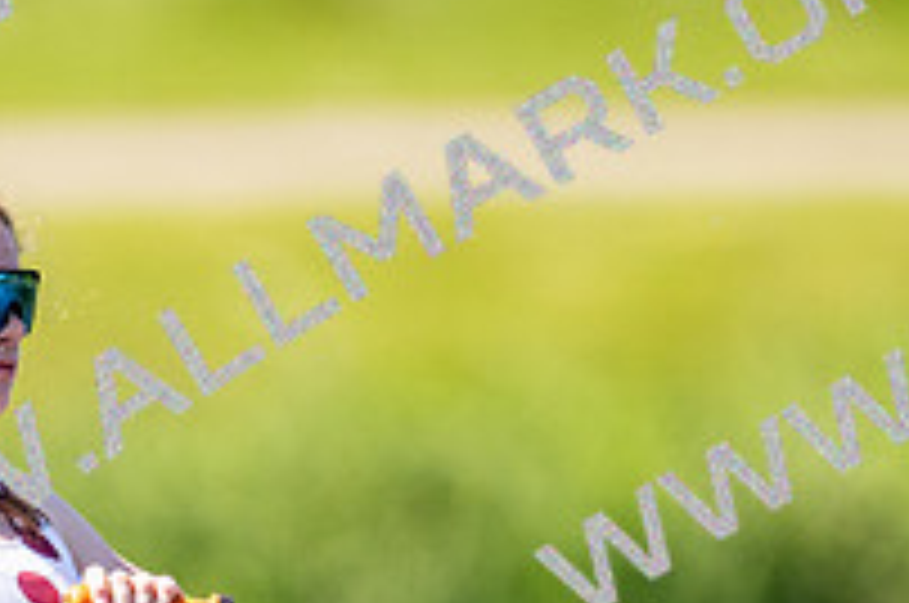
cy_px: 688
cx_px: 207
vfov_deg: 0.5
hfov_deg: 0.8
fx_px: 65293
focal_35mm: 2590
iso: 360
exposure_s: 1/2500
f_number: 4
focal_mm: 600
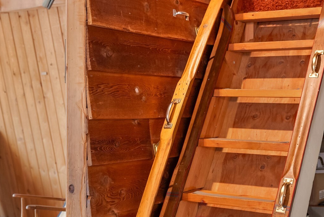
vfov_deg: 21.1
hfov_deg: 31.2
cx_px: 155
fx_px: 581
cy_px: 105
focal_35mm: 64
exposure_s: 1/15
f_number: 2.8
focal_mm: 38.9
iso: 400
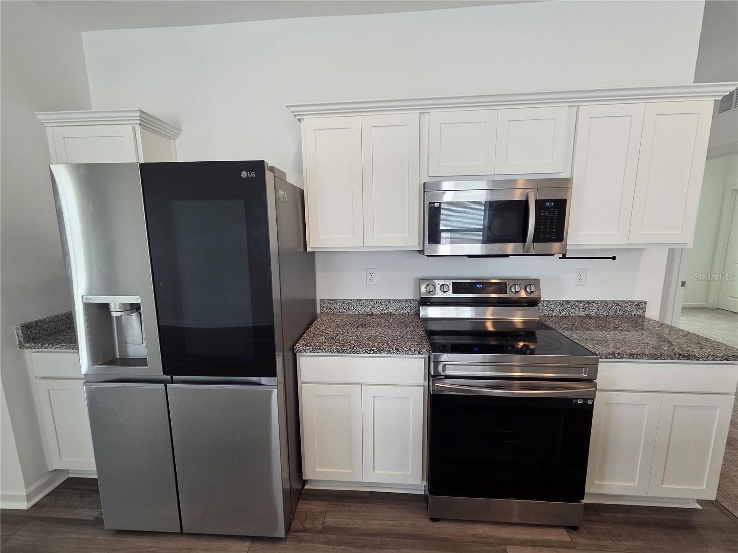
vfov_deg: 89.9
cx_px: 369
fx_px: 277
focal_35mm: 13
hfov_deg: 106.2
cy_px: 276
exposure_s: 1/120
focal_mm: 2.2
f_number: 2.2
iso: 200
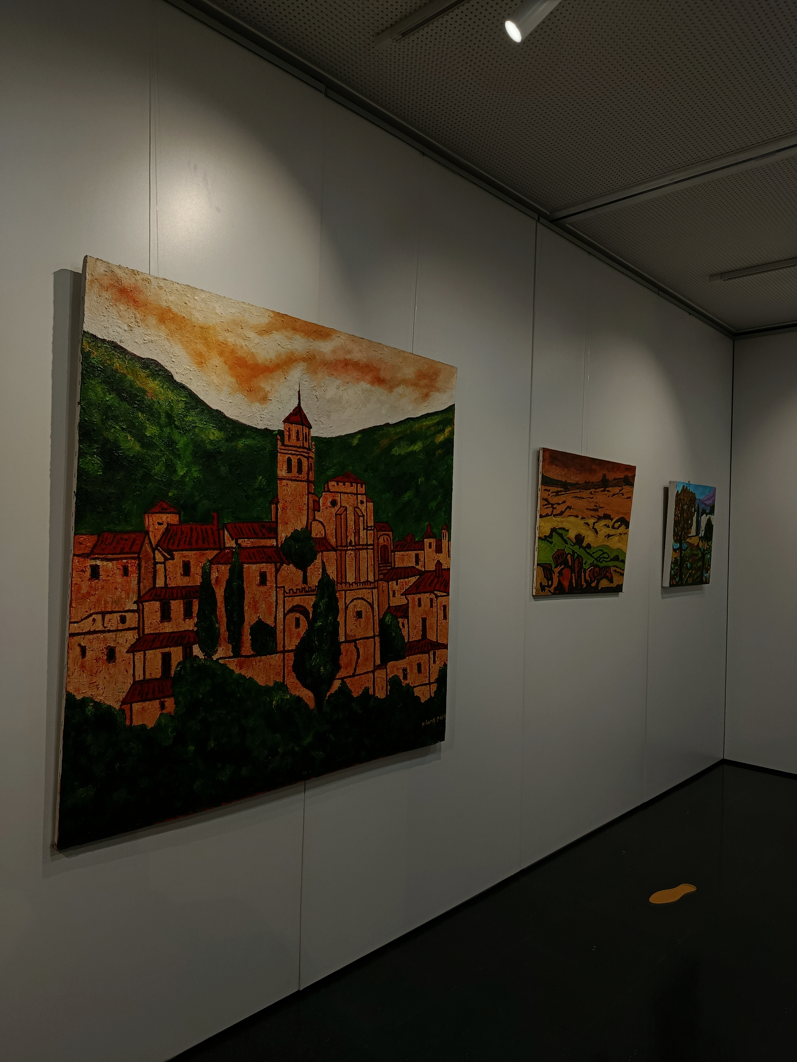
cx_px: 398
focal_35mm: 24
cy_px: 531
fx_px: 737
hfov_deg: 56.8
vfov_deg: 71.6
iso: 116
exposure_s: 1/100
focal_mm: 5.24
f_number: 1.7
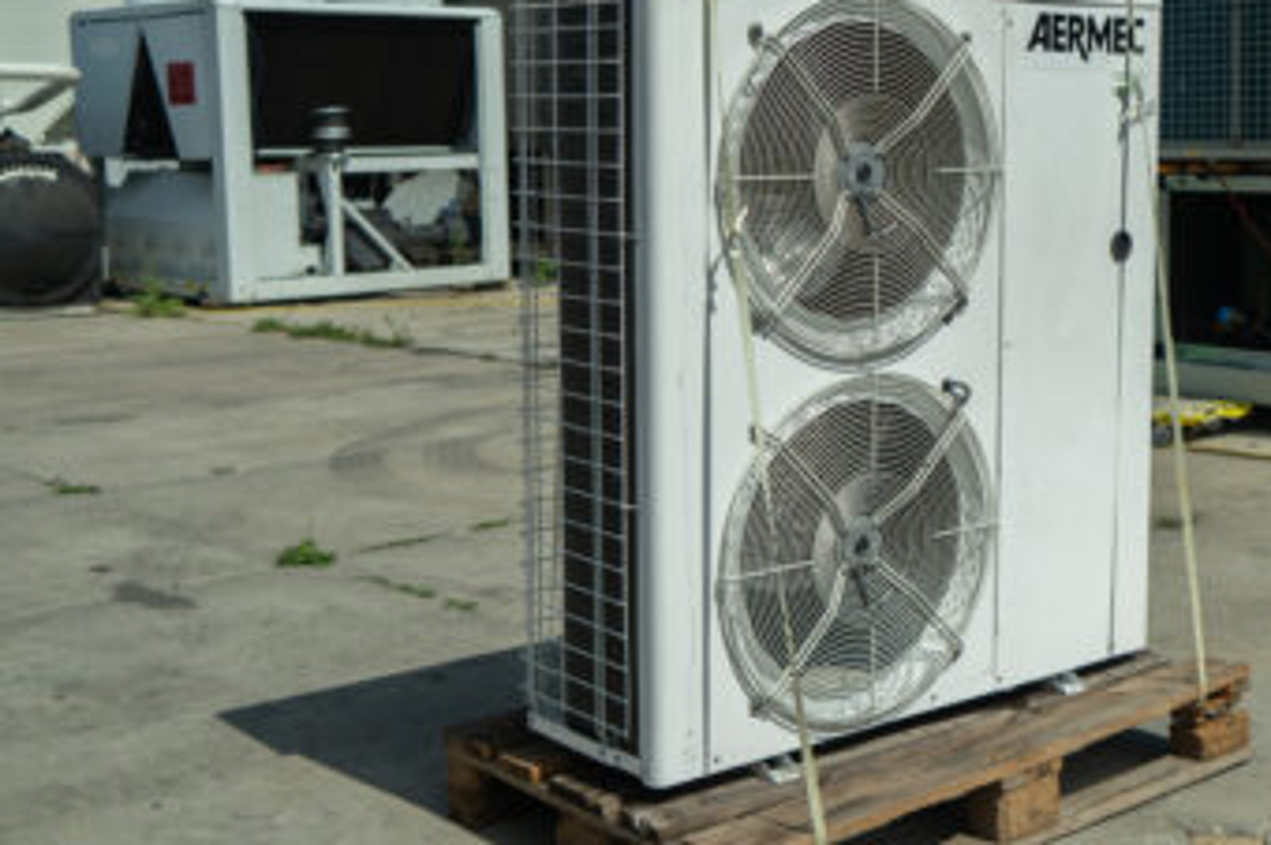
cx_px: 905
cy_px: 331
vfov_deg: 26.9
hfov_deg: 38.9
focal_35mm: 50
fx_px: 1764
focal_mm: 34
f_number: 4
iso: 100
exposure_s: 1/320
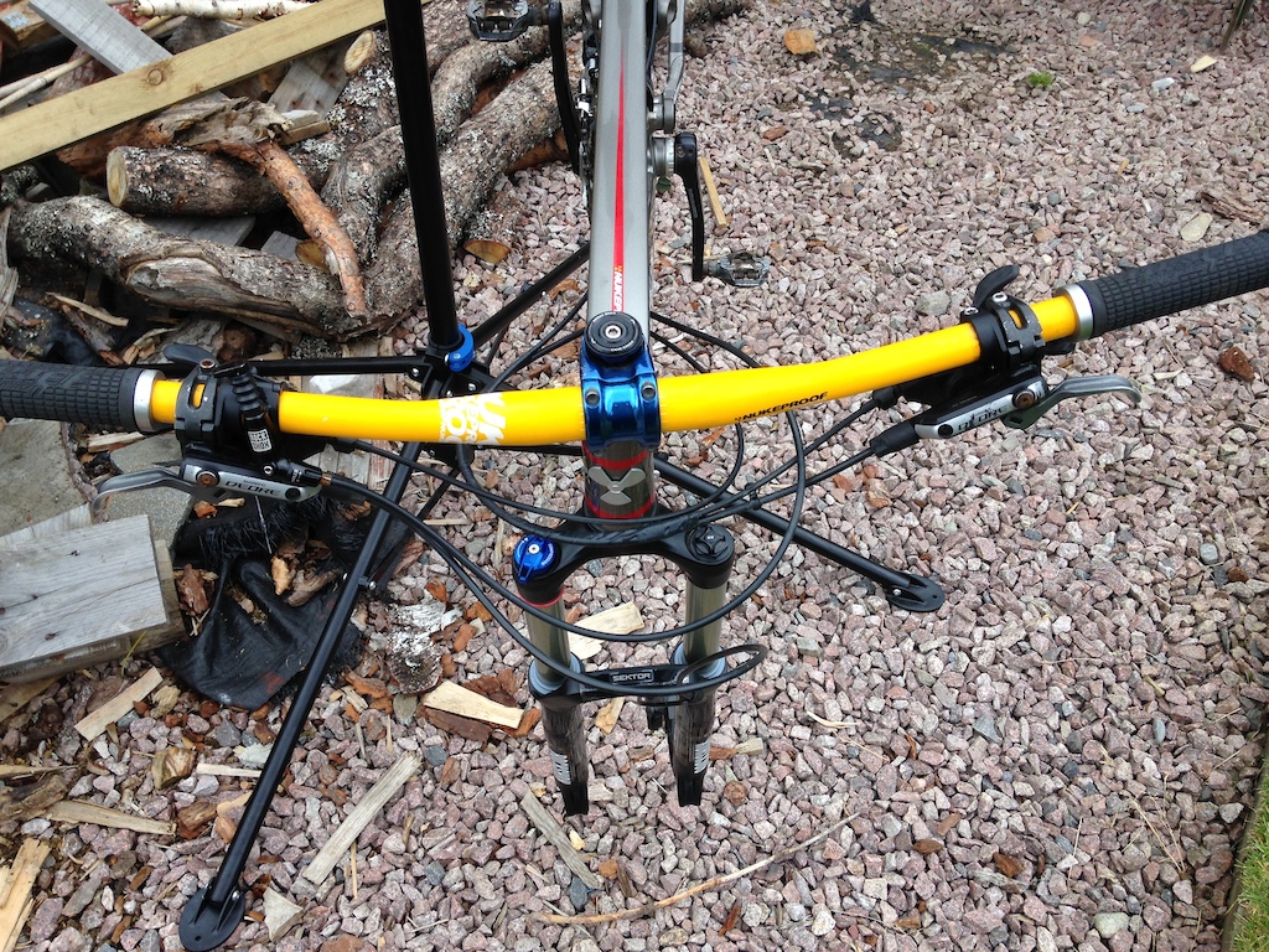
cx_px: 634
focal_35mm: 33
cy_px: 476
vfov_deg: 42.9
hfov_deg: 55.4
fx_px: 1210
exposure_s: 1/382
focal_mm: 4.12
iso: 50
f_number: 2.4
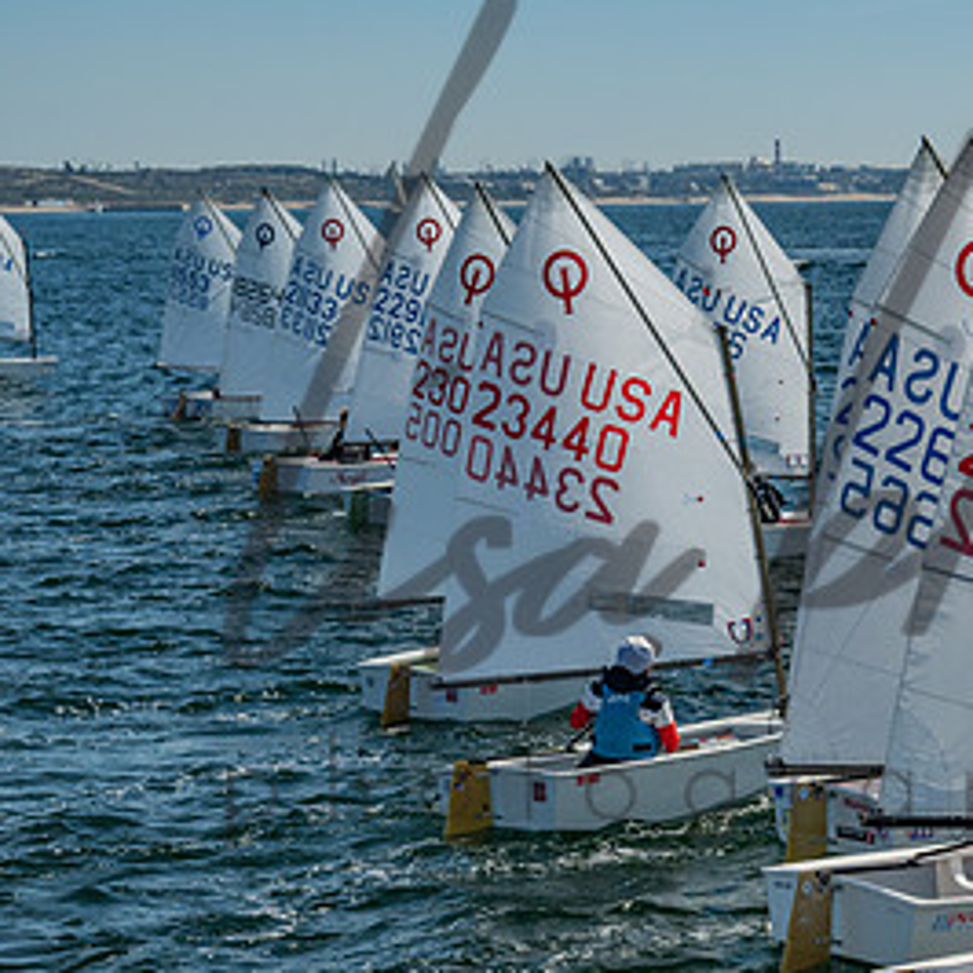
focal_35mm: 128
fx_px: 4071
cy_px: 514
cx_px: 1039
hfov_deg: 13.4
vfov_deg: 13.6
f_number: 8
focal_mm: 69
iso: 100
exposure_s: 1/640
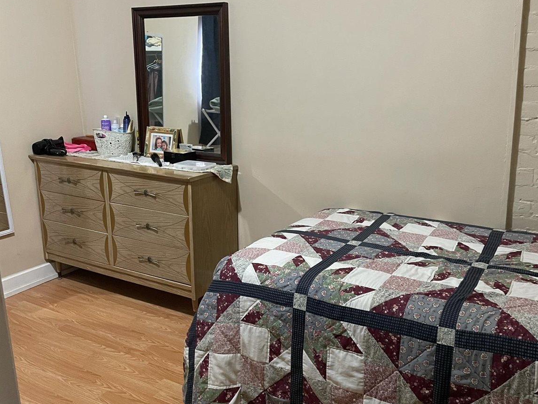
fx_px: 544
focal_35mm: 35
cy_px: 212
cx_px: 270
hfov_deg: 52.6
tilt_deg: -14.4
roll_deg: +2.4
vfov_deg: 40.7
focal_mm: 4.2
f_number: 1.6
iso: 500
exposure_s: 1/40
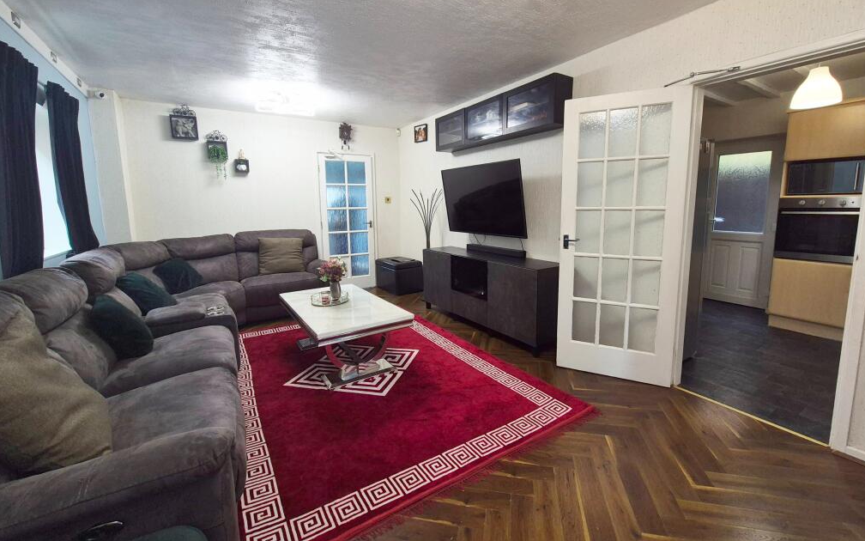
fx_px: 330
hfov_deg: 105.3
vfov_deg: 78.5
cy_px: 253
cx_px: 437
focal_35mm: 14
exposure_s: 1/100
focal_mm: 2.2
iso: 100
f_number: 2.2
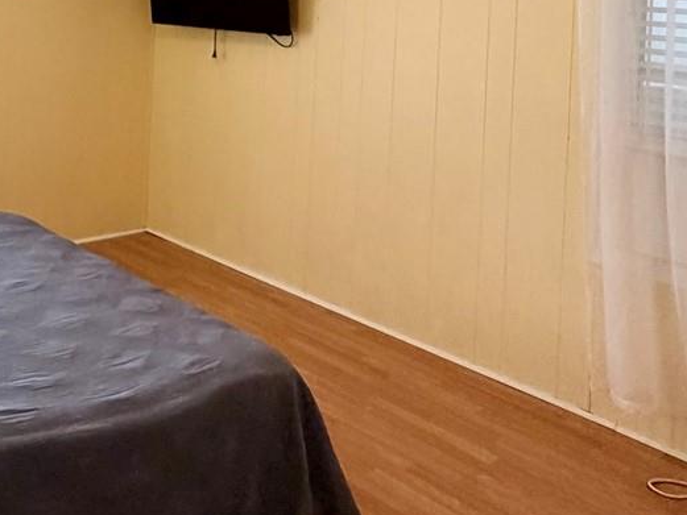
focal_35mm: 43
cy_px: -25
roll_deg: -2.4
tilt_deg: -0.1
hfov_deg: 41.1
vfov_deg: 30.7
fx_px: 854
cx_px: 98
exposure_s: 1/60
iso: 200
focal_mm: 2.22
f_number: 2.2
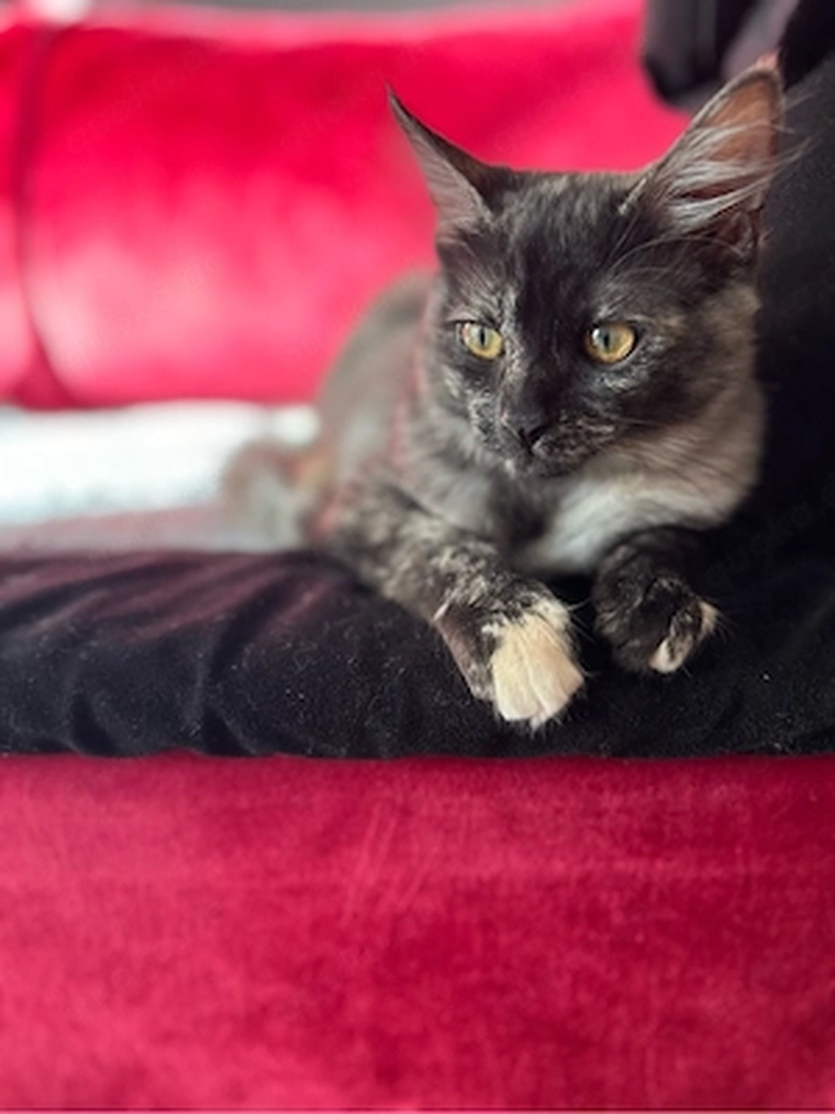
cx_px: 418
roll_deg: +1.1
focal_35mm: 26
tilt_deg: -18.1
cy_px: 557
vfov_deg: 67.3
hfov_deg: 53.1
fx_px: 836
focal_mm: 5.7
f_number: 1.5
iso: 64
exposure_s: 1/121
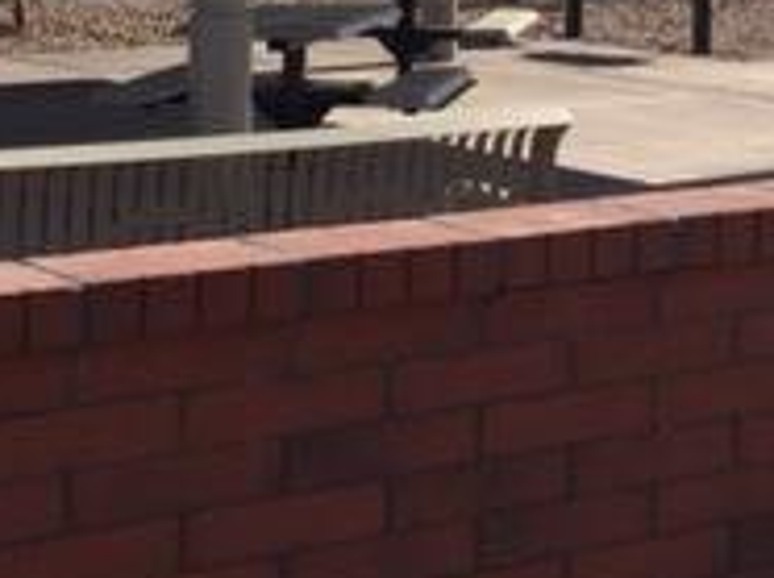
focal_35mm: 100
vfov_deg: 14.5
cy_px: 8
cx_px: 246
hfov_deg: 19.6
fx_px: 2233
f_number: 2.2
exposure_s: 1/2198
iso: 32
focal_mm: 4.15
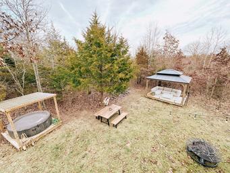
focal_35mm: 14
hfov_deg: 102.0
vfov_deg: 85.7
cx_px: 115
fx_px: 93
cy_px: 86
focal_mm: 2.22
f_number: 2.2
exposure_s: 1/120
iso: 80
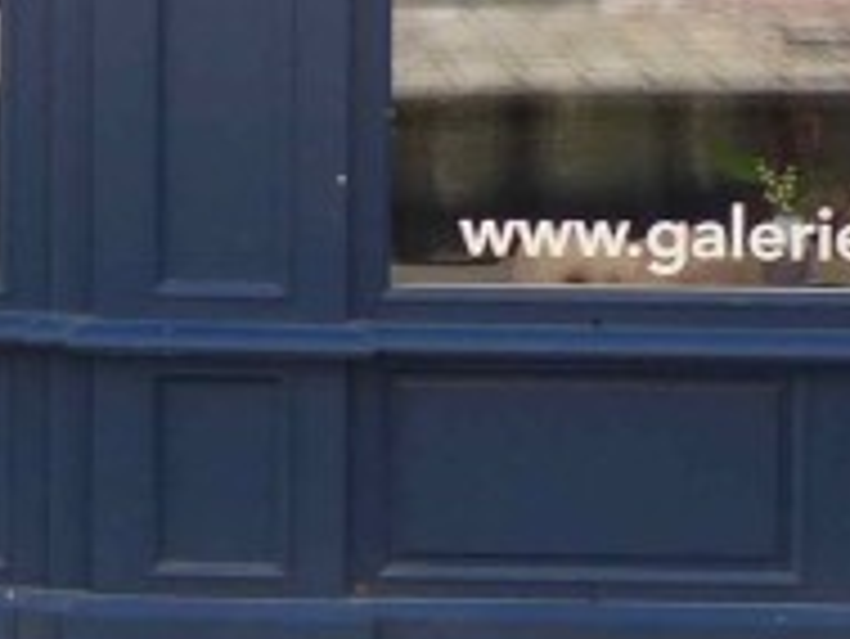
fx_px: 5332
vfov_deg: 6.7
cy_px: -508
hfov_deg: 9.0
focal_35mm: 217
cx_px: -292
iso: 100
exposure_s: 1/125
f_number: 4
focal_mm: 7
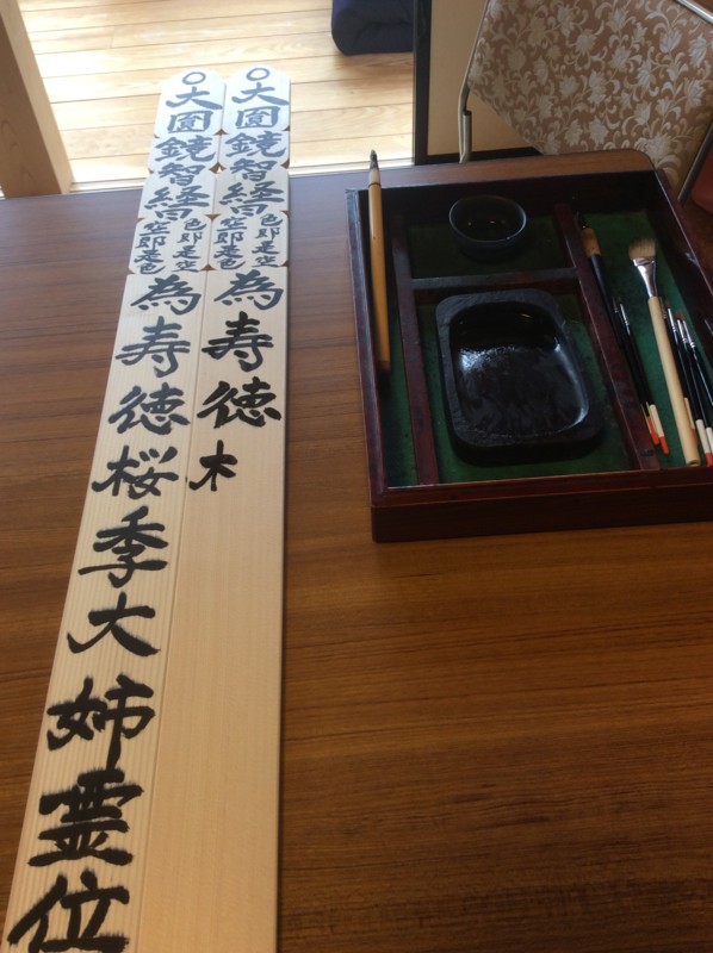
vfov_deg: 56.9
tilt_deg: -52.9
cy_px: 476
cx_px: 356
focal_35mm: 32
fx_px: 881
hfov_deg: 44.1
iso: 32
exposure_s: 1/24
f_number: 2.4
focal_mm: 3.3
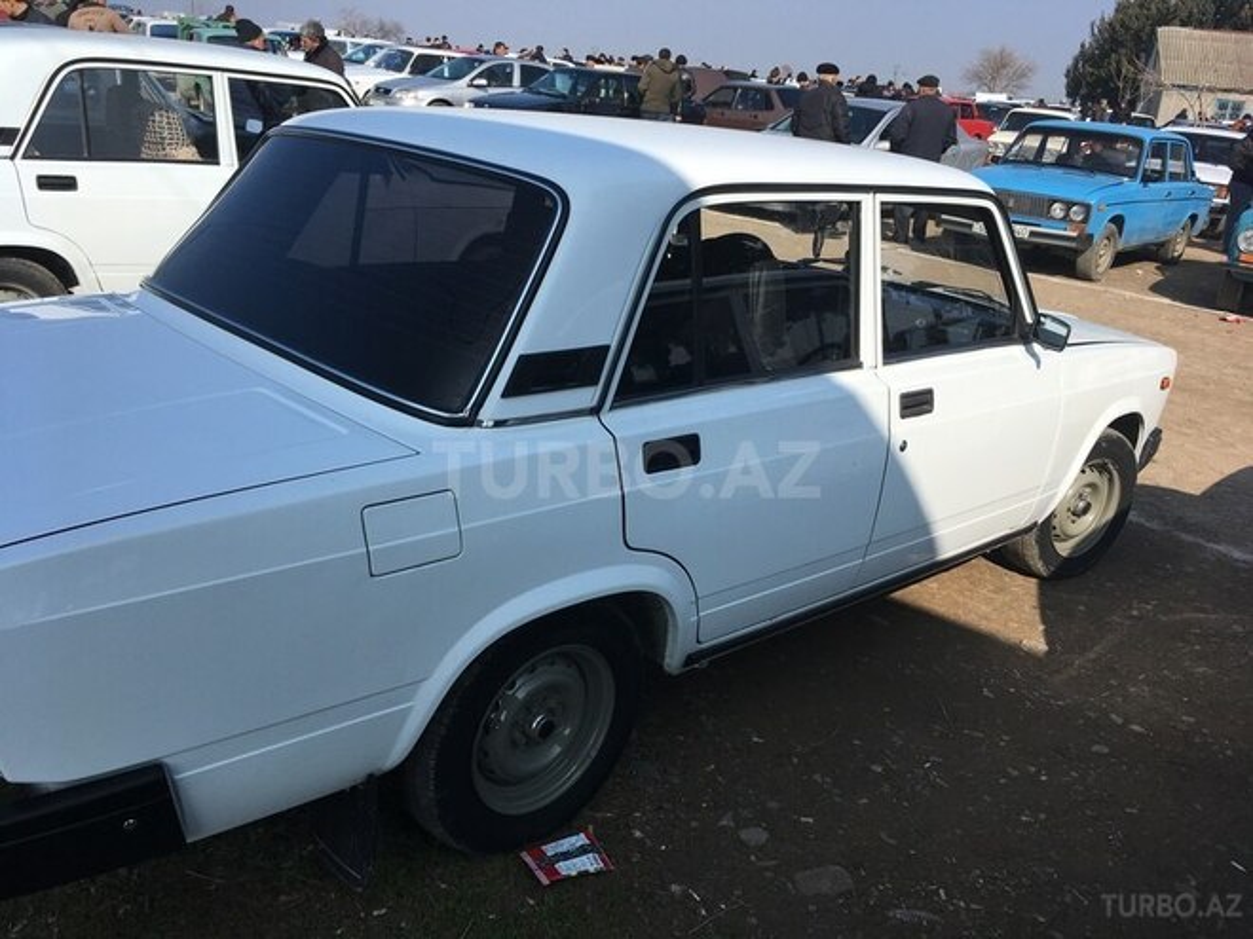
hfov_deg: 61.7
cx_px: 626
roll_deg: -2.6
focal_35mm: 29
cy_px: 470
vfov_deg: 48.2
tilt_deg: -21.3
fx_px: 1050
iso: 25
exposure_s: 1/2024
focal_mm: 4.15
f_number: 2.2
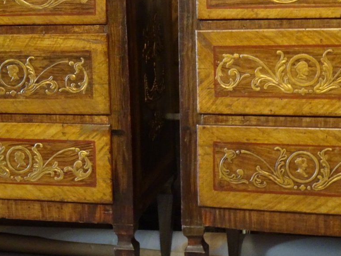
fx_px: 768
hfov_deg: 25.0
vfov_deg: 18.9
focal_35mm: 78
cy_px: 97
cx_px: 141
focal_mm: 8.51
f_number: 4.5
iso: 800
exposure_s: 1/6
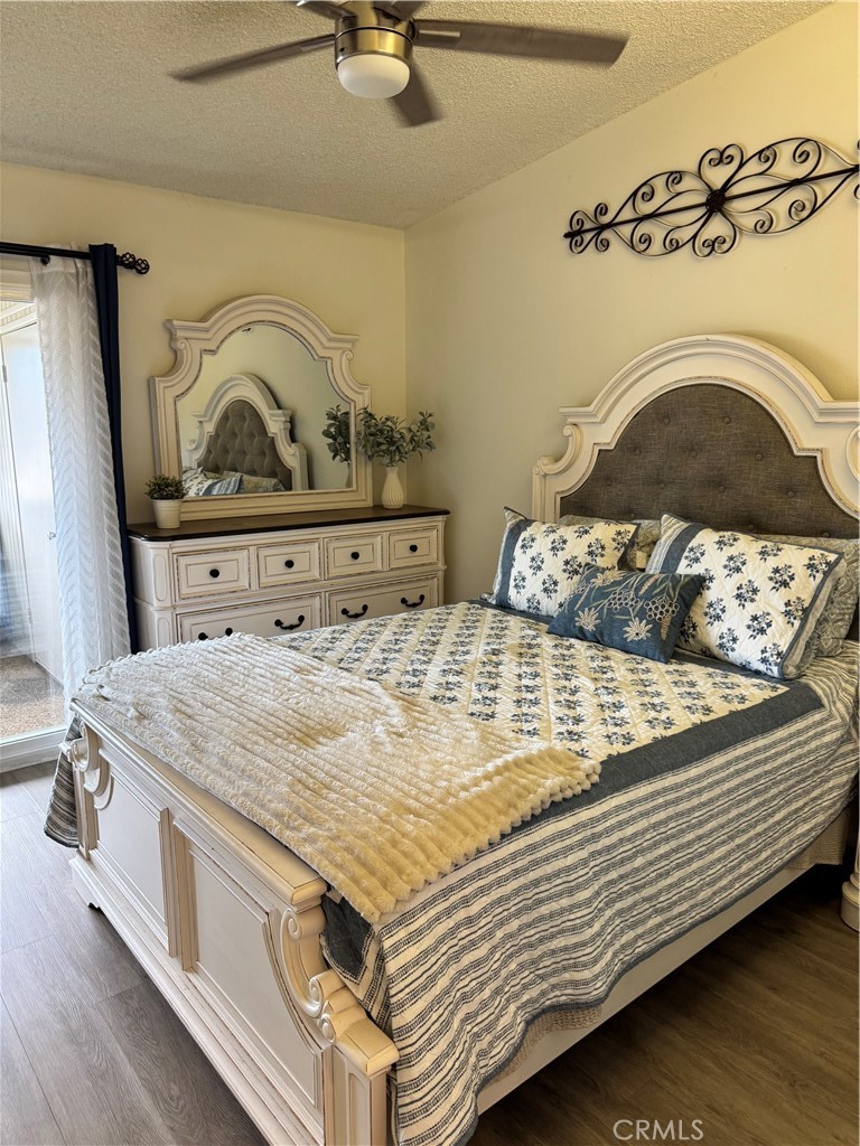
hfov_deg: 56.8
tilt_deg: -10.7
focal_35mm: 24
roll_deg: +0.8
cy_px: 573
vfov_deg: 71.6
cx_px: 430
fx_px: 795
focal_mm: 6.76
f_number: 1.78
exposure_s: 1/60
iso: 160
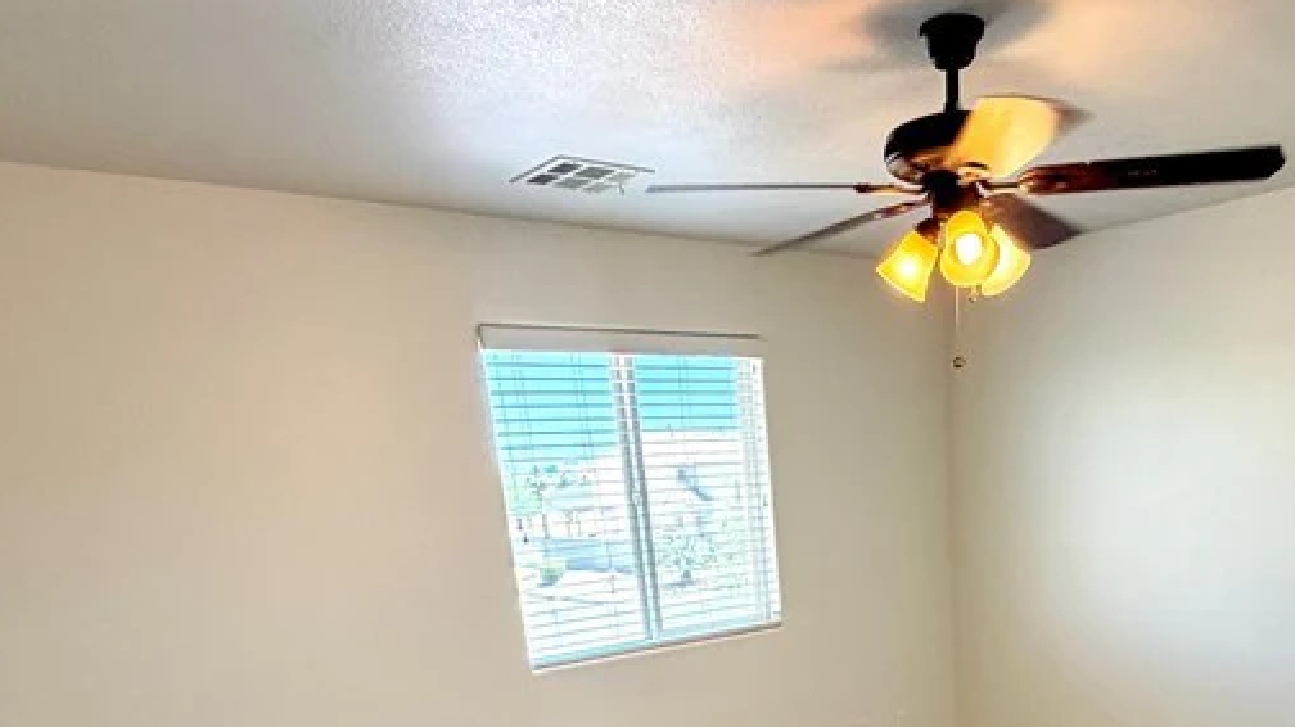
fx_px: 1064
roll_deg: +3.9
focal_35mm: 31
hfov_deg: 61.0
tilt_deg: -19.1
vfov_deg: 32.7
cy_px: 814
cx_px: 871
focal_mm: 2.22
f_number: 2.2
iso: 160
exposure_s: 1/120
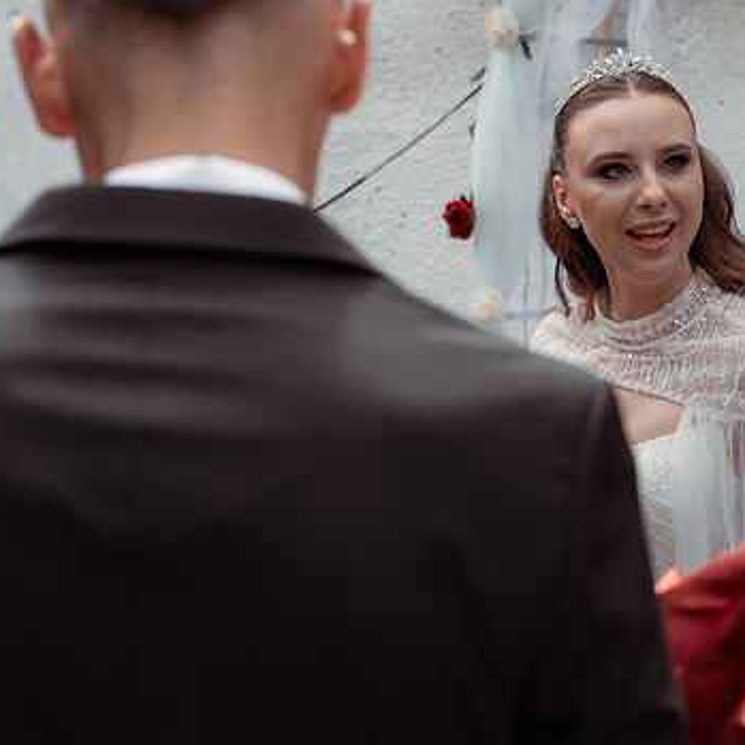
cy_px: 408
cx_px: 421
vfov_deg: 14.5
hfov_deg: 14.5
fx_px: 2922
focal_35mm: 120
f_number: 7.1
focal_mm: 85
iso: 320
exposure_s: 1/400
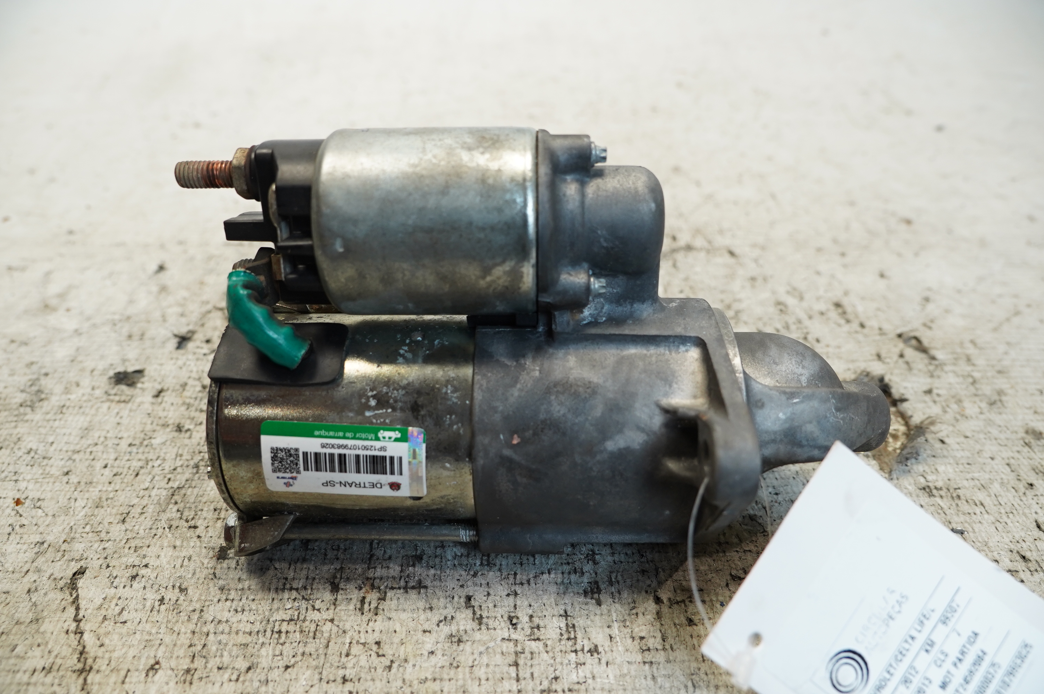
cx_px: 522
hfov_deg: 73.8
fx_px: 695
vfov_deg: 53.0
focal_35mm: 24
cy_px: 347
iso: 640
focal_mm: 16
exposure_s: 1/160
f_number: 4
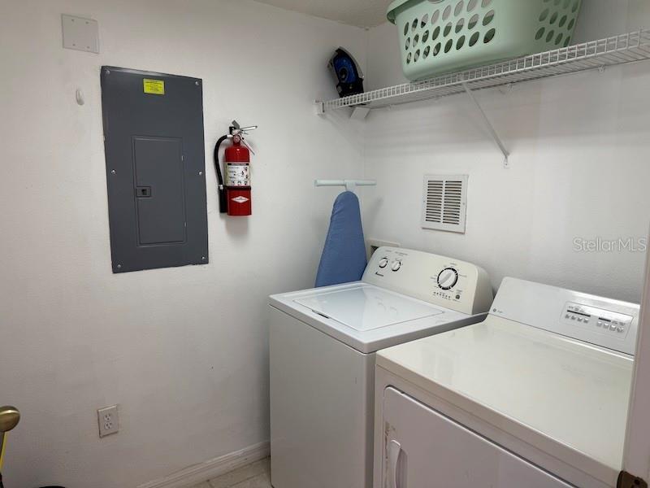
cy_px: 244
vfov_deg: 56.8
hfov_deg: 71.6
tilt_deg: -8.8
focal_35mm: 24
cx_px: 325
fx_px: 451
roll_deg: -0.3
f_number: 1.78
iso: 125
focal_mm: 6.76
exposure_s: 1/60
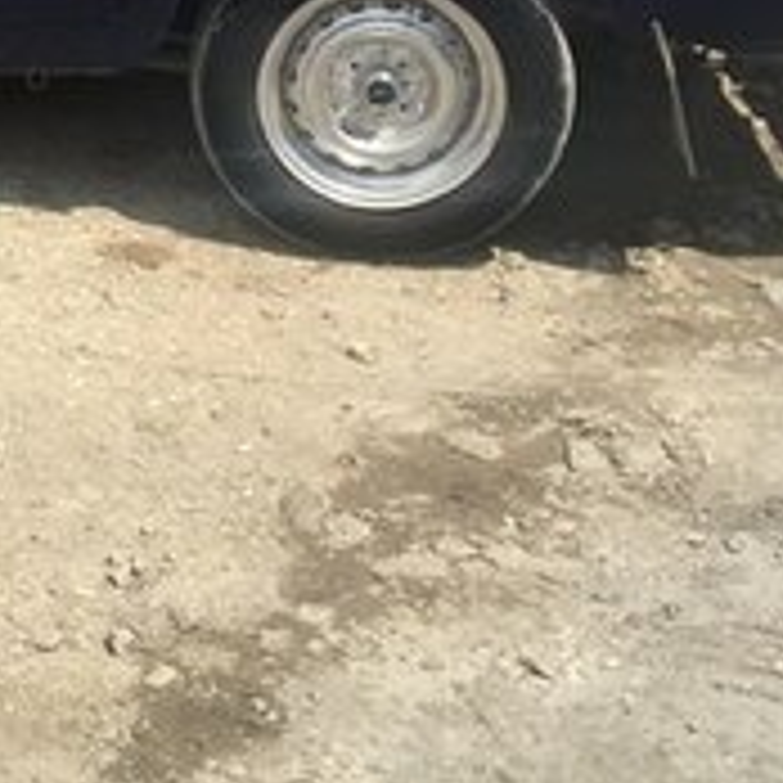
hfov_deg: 17.1
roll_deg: +4.6
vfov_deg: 17.3
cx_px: -176
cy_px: -79
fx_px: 2482
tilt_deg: -10.4
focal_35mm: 97
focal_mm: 4.15
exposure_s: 1/1709
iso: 25
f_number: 2.2
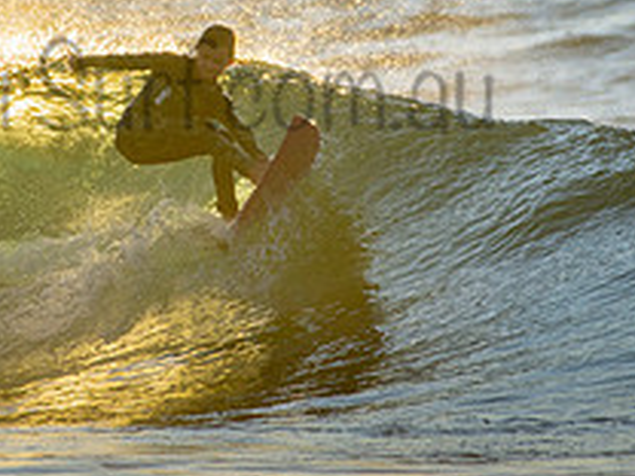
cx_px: 171
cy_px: 60
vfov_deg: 0.7
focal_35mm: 2072
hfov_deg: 1.0
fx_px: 38009
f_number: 5.6
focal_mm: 500
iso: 400
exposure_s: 1/1250
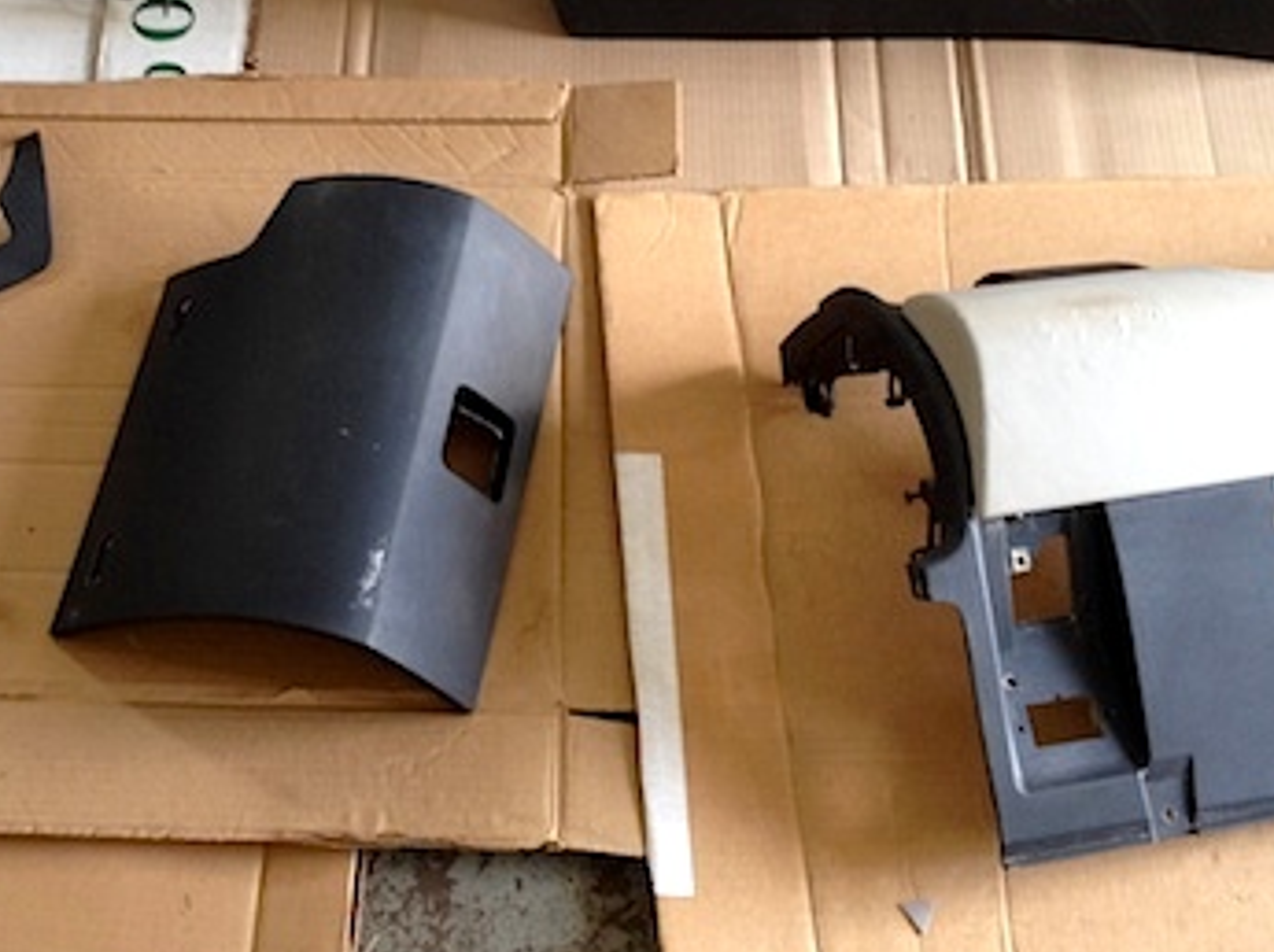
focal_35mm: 65
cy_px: 292
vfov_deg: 22.4
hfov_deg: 29.6
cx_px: 421
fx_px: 2390
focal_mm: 4.28
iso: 50
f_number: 2.4
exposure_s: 1/24
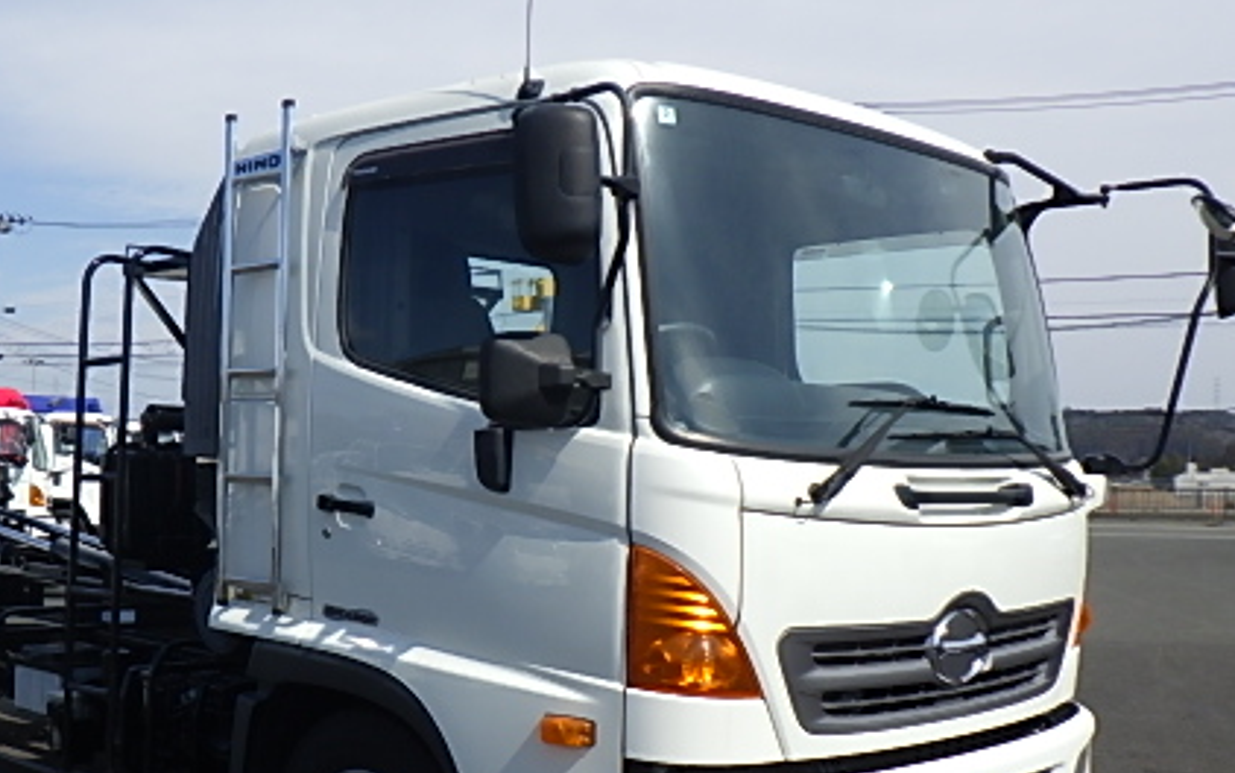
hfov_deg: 43.7
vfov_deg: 28.4
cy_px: 530
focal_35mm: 45
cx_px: 407
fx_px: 1515
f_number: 4.2
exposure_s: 1/1250
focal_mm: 5
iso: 125
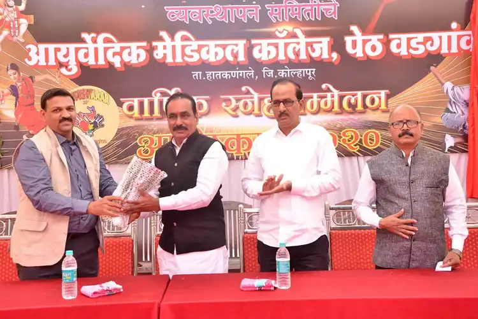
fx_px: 637
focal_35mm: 48
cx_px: 239
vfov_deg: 28.1
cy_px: 160
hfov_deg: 41.1
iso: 400
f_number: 6.3
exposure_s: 1/160
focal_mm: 32
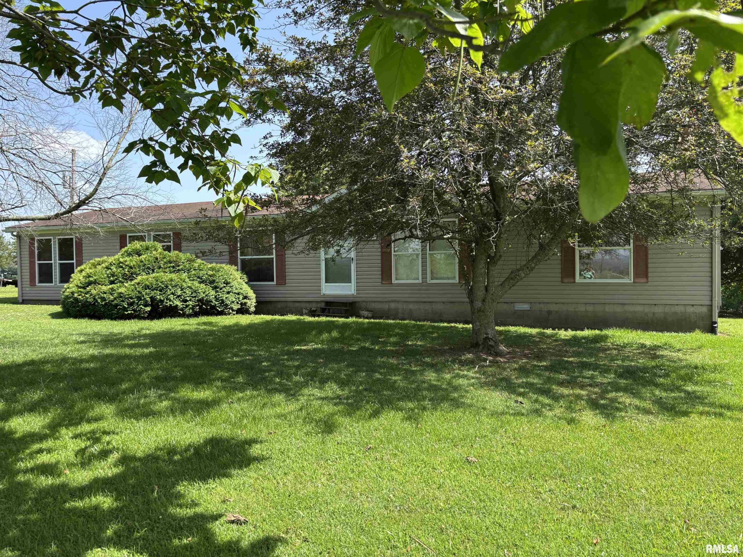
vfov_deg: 53.1
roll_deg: +1.2
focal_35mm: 26
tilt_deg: +0.1
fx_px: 558
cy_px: 278
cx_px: 372
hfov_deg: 67.3
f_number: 1.6
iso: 50
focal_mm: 5.96
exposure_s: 1/865
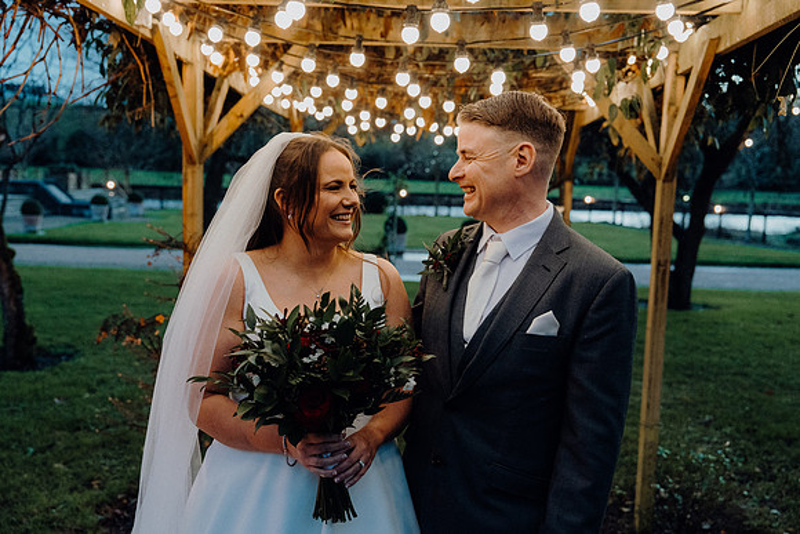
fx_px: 800
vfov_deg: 36.9
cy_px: 267
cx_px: 400
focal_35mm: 36
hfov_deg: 53.1
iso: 5000
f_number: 3.5
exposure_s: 1/160
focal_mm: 36
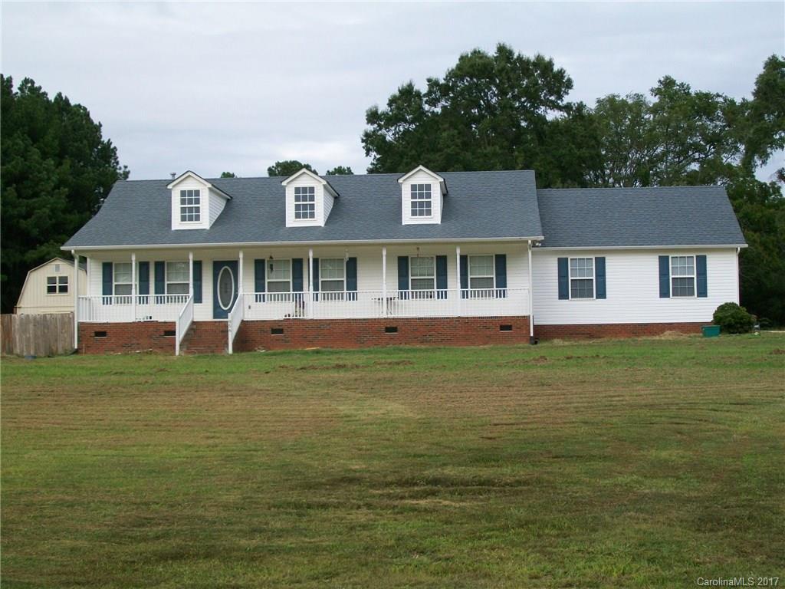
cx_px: 392
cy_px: 294
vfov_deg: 26.1
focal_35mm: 56
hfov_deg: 34.3
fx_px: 1270
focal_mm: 9.4
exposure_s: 1/500
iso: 64
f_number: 3.3
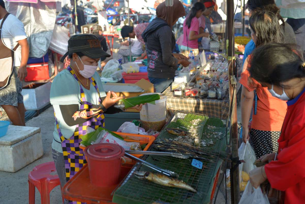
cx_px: 152
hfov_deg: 41.1
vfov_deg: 28.1
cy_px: 102
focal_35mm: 48
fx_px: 407
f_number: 4
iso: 100
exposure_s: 1/60
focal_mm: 48
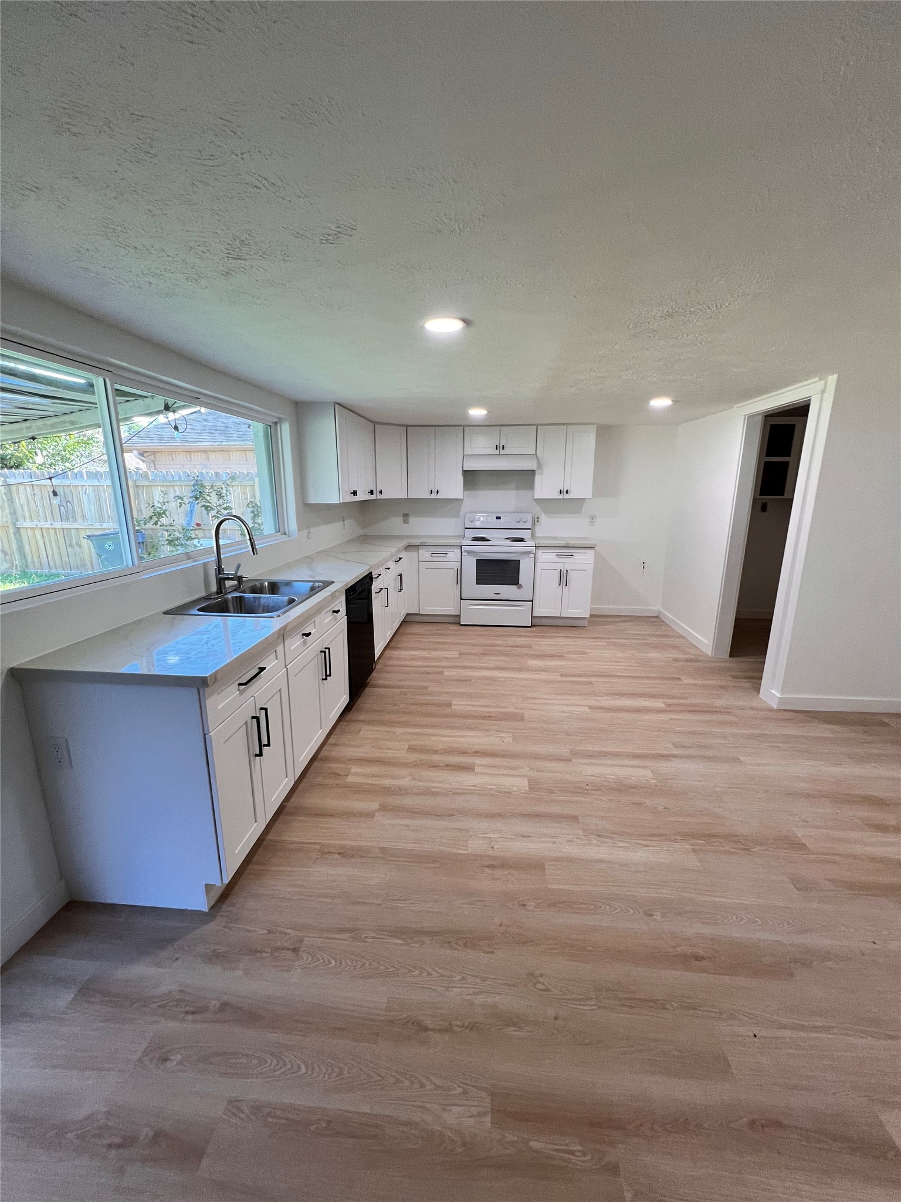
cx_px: 450
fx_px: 451
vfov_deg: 106.2
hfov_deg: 89.9
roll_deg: -0.4
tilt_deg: -10.8
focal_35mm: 13
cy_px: 601
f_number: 1.8
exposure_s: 1/120
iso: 125
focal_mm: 1.57
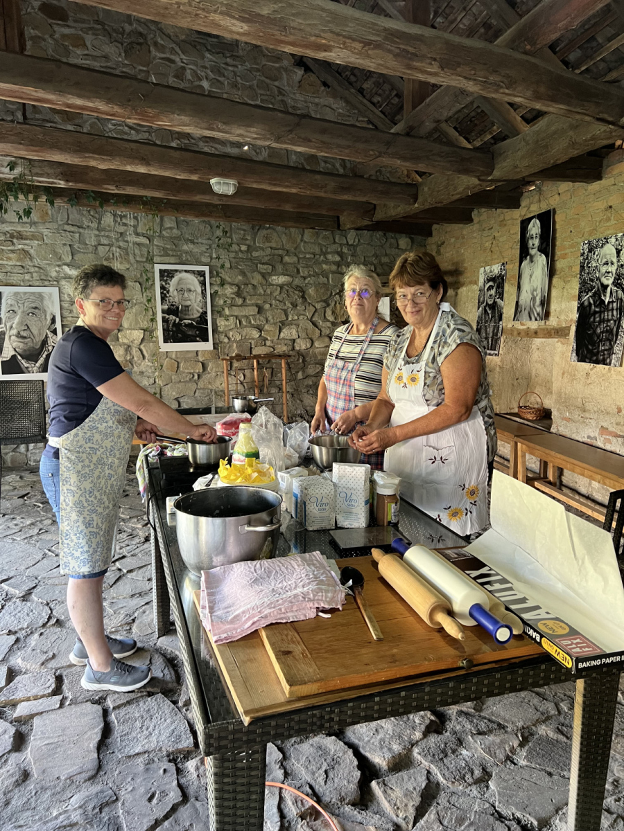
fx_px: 625
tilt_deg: -8.1
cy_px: 416
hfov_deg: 53.1
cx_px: 312
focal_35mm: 26
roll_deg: +0.4
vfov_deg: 67.3
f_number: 1.5
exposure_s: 1/50
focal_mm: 5.7
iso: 250
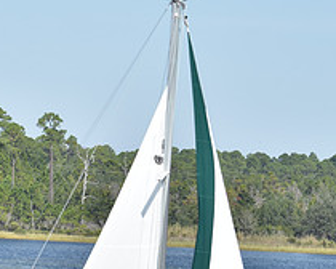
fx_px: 4070
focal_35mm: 409
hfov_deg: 4.7
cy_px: 400
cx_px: 70
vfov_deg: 3.8
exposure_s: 1/1000
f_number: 9.5
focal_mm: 105
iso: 400
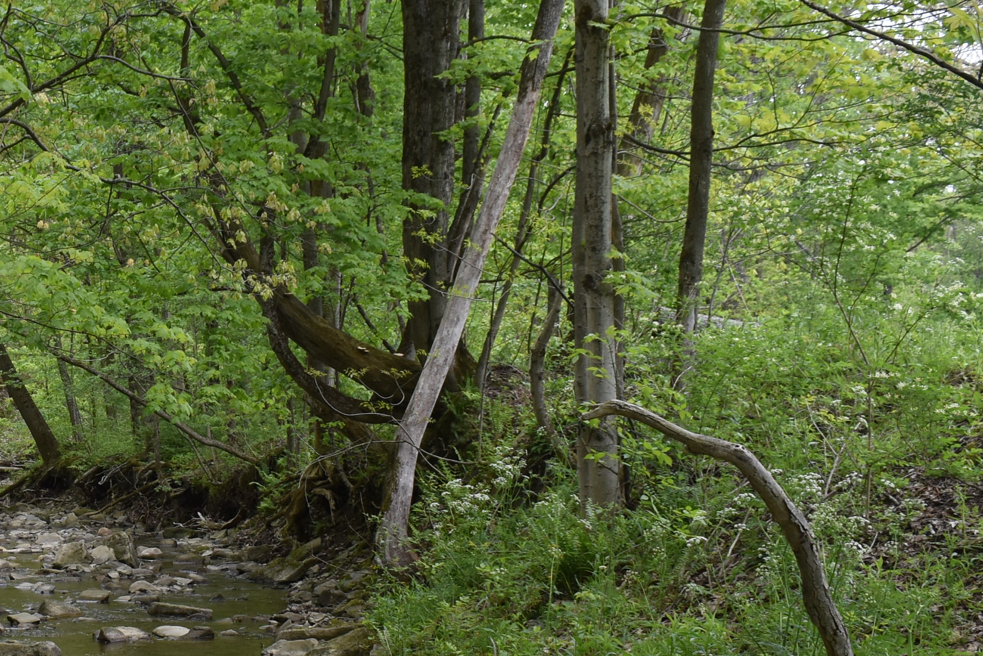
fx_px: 2212
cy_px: 457
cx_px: -29
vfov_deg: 16.8
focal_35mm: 81
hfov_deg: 23.8
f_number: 8
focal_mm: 24
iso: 400
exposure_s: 1/250
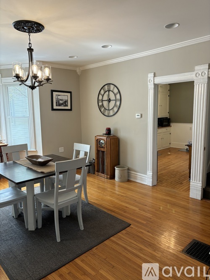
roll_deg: +0.8
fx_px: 210
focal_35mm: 26
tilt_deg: -8.9
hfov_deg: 53.0
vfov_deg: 67.3
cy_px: 140
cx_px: 105
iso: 125
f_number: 1.6
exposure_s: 1/120
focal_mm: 5.96
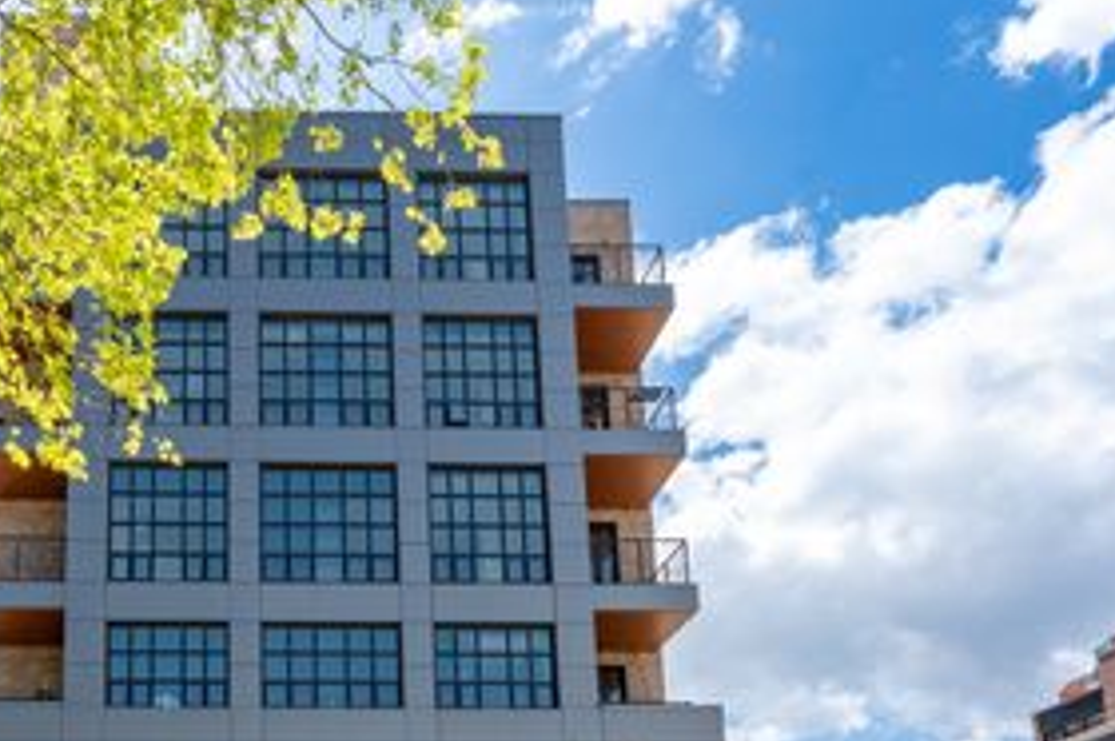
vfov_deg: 48.5
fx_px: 773
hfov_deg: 68.0
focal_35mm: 25
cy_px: 584
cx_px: 311
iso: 200
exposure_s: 1/250
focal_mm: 14
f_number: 11
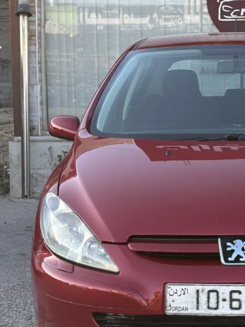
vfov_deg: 20.0
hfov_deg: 14.9
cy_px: 168
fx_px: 925
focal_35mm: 98
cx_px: 242
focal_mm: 6.86
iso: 80
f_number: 1.78
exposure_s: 1/672
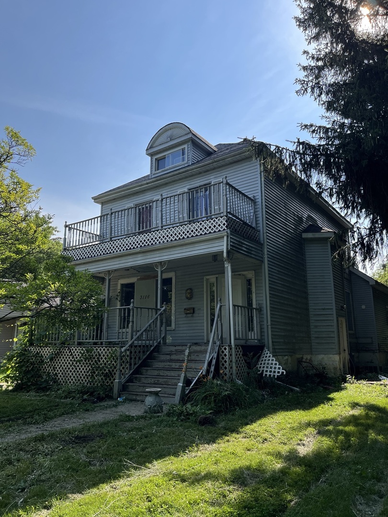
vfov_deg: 67.3
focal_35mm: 26
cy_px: 258
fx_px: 389
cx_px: 194
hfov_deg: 53.1
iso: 50
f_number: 1.6
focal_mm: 5.1
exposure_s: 1/2967
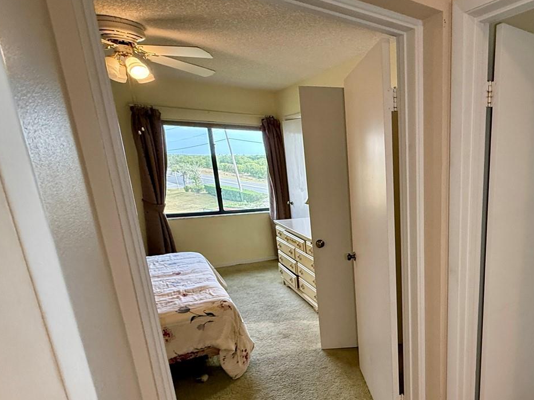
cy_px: 261
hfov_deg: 63.2
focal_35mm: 24
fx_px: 370
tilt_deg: -14.8
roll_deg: -0.7
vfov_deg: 55.8
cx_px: 451
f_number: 2.2
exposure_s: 1/120
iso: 400
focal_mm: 2.22
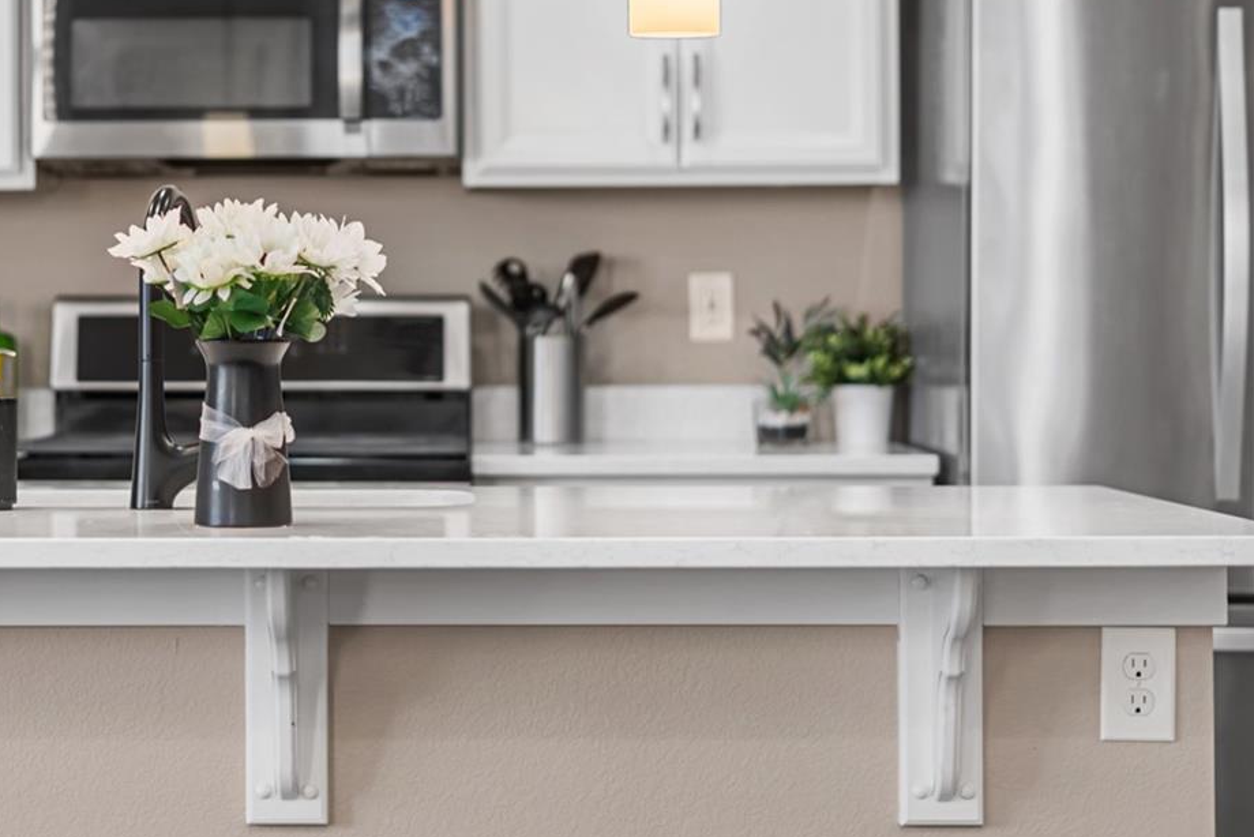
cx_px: 406
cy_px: 319
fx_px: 3031
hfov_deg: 23.3
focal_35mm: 87
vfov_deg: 15.7
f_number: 1.8
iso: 200
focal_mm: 50
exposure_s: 1/40
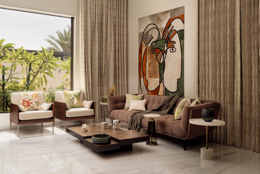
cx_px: 130
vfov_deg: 37.5
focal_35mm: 35
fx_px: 256
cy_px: 87
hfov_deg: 53.9
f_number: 9
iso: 100
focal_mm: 35.4
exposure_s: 1/5
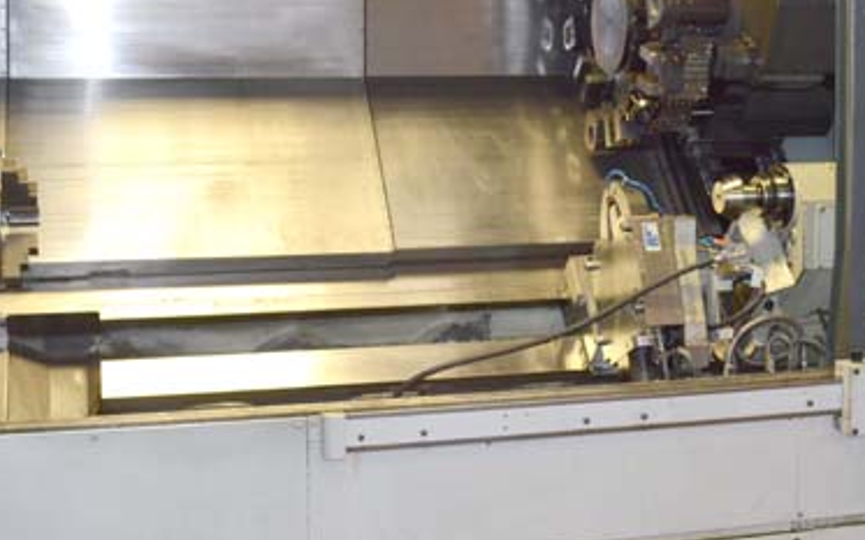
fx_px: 1391
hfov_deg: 34.5
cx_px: 510
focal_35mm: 59
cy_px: 88
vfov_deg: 21.6
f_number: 4
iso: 400
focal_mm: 18
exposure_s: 1/100
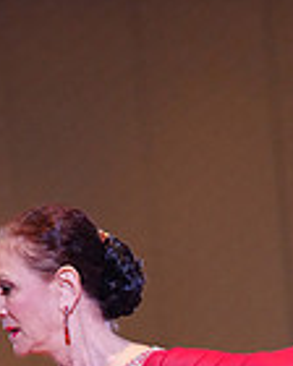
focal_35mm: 343
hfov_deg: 4.5
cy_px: 756
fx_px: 3718
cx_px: 109
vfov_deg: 5.5
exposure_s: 1/400
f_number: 2.8
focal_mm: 88
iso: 5000
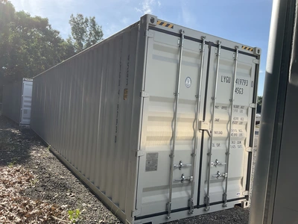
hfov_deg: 61.7
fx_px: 250
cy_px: 112
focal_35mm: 29
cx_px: 149
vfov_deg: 48.2
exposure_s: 1/1144
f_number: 1.8
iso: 25
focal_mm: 3
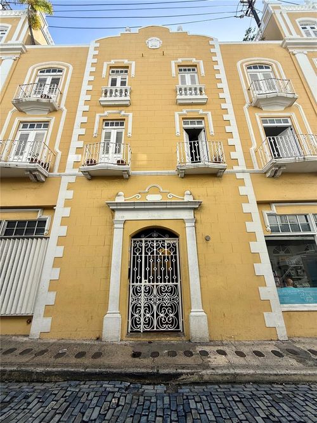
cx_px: 158
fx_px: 171
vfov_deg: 102.1
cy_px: 212
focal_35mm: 14
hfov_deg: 85.7
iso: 50
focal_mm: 2.22
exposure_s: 1/664
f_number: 2.2
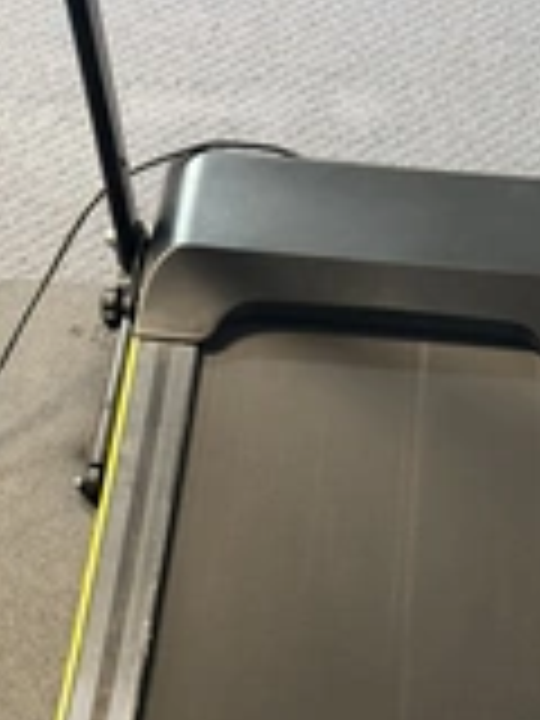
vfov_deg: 30.2
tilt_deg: -59.1
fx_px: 1248
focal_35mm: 60
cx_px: 396
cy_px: 702
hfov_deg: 24.2
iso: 640
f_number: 1.78
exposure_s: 1/40
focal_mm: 6.76
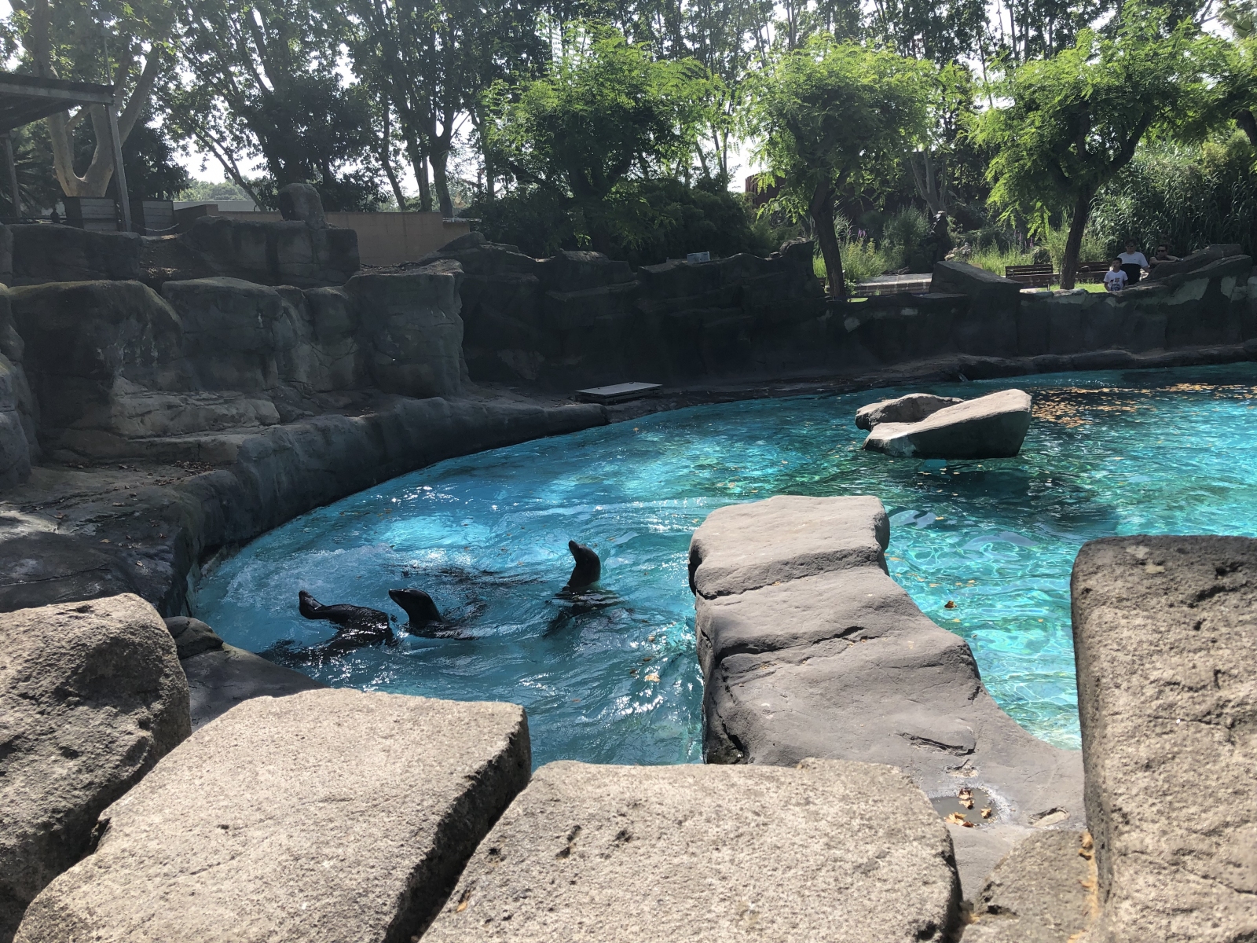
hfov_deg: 63.4
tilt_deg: -9.8
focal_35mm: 28
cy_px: 472
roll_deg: +2.2
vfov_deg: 49.7
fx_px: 1017
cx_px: 628
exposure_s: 1/1171
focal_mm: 3.99
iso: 20
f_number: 1.8
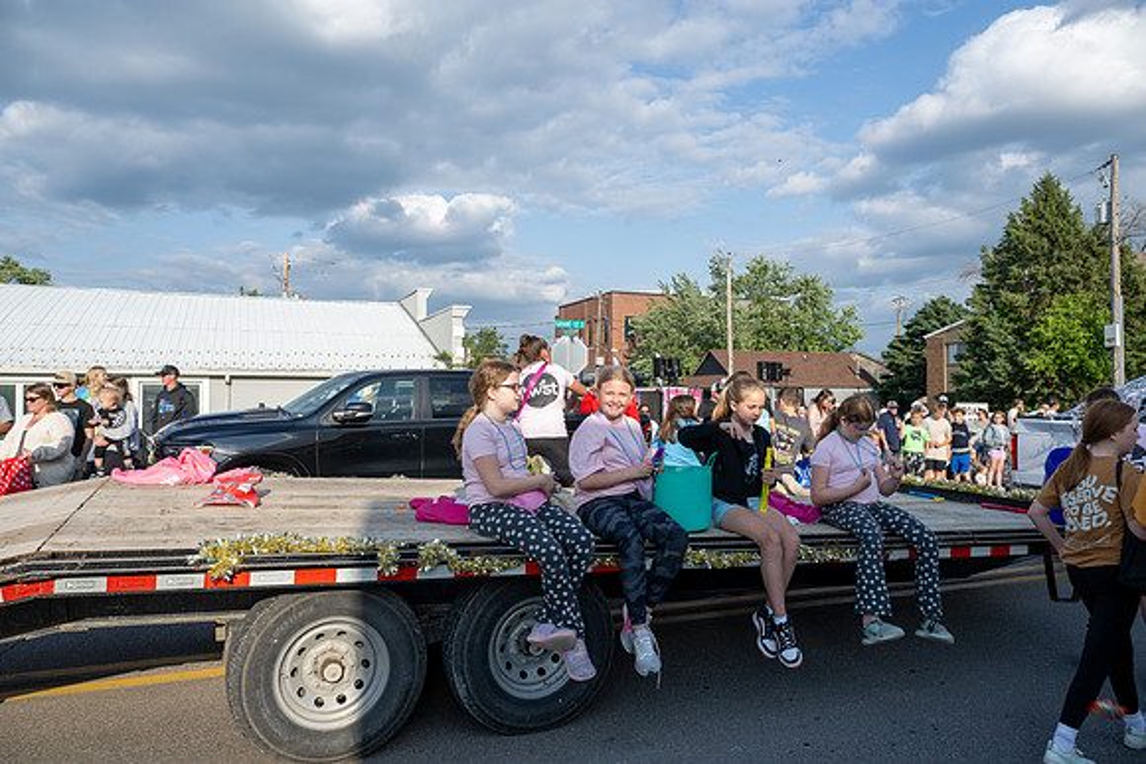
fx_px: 844
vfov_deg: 48.8
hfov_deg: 68.4
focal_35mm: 26
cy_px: 382
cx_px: 573
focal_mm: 26.5
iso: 250
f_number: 9
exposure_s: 1/250
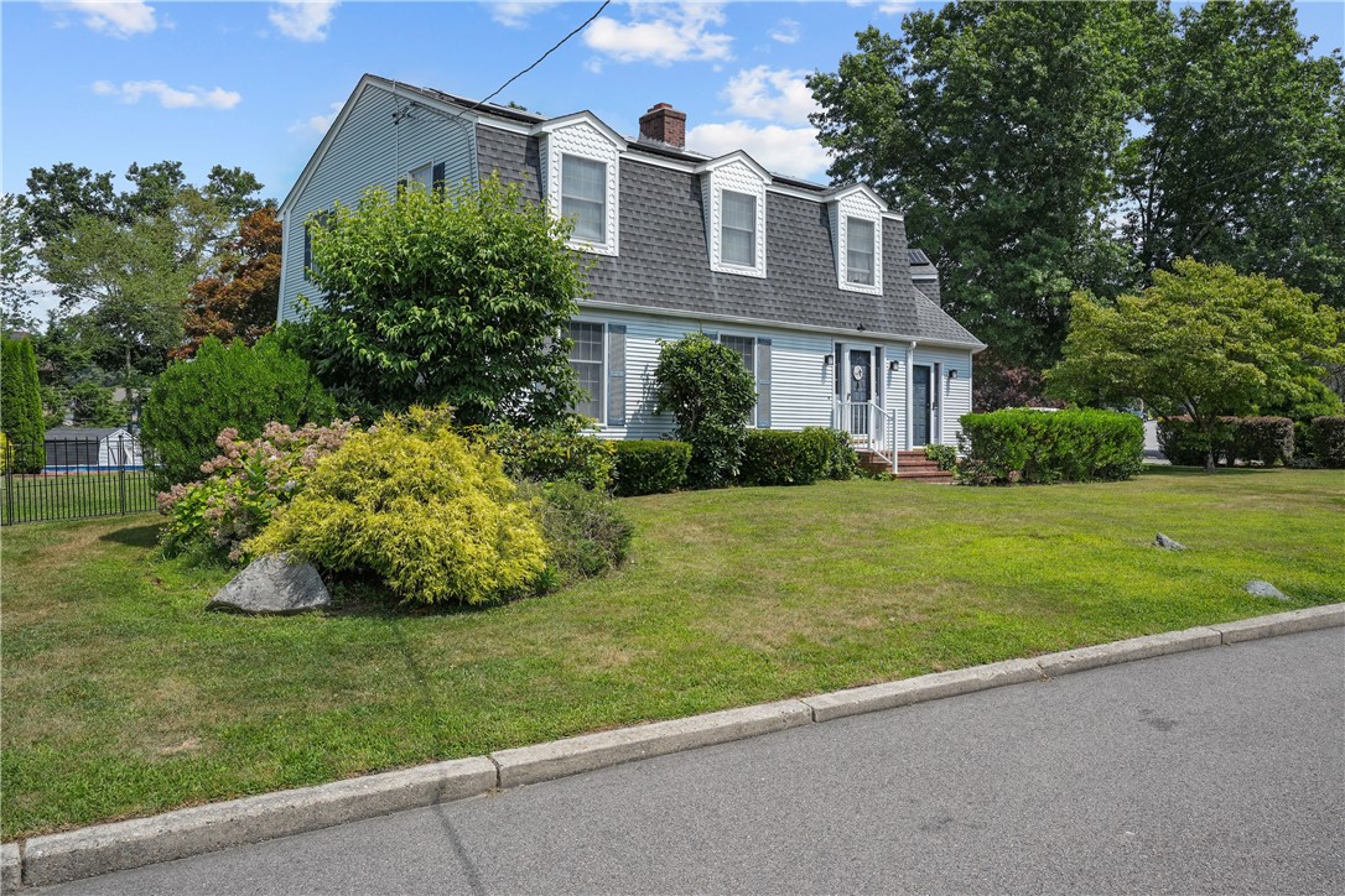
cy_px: 448
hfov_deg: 71.5
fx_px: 934
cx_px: 672
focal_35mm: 25
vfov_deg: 51.3
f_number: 9
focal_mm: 25
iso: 320
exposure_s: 1/640
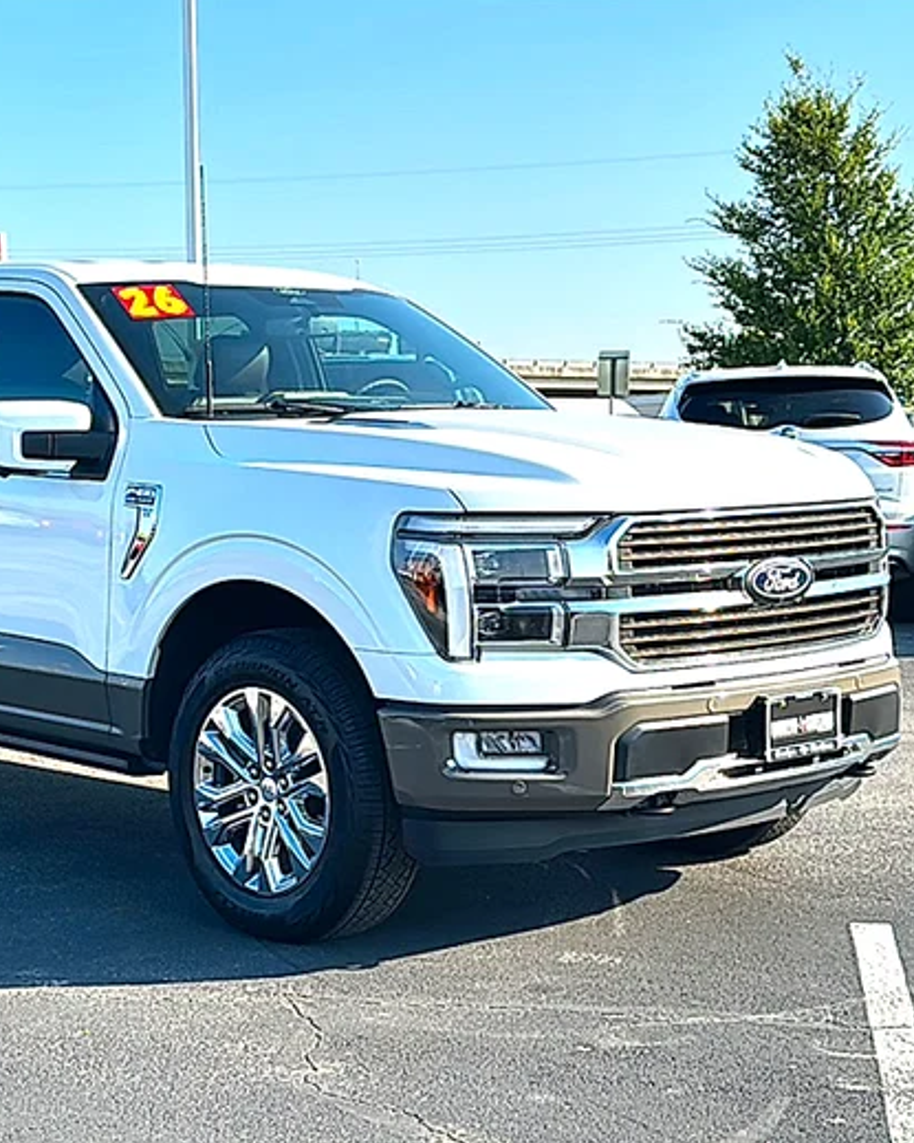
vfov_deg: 37.3
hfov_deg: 29.8
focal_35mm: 50
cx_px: 244
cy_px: 569
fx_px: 1691
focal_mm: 6.86
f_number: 1.78
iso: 80
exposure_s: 1/3165
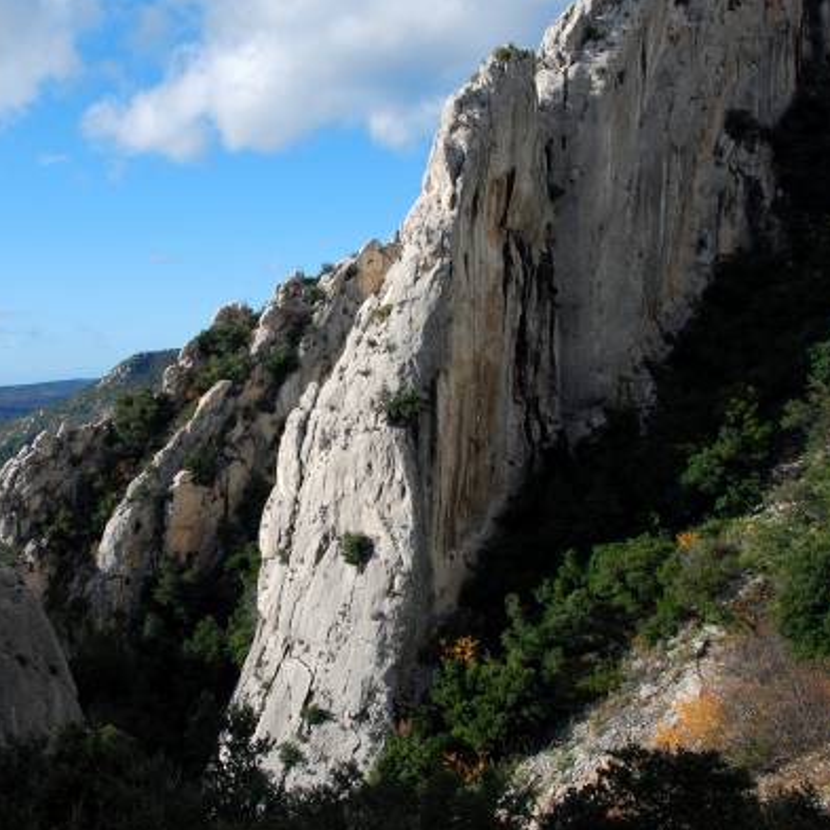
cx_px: 310
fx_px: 1058
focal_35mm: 39
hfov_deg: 42.5
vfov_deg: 42.8
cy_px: 417
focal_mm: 20
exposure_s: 1/320
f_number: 10
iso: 200
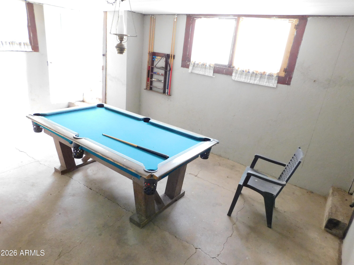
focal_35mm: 23
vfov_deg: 58.9
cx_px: 177
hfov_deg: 73.9
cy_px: 132
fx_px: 235
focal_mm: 4
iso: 800
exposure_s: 1/25
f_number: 3
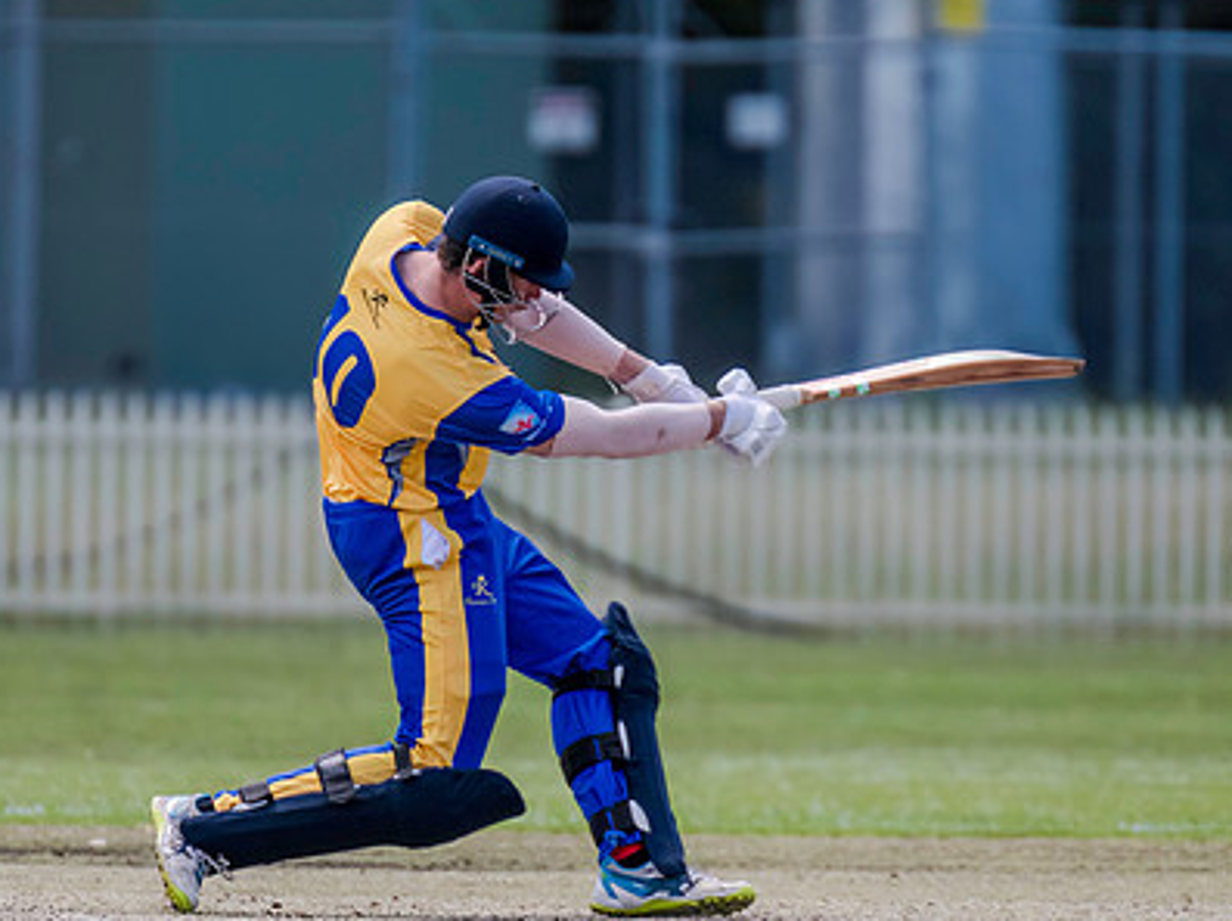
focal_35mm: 906
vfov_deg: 1.6
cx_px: 459
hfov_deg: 2.2
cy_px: 462
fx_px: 32216
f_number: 5.6
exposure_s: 1/2500
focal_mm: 600
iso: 1800
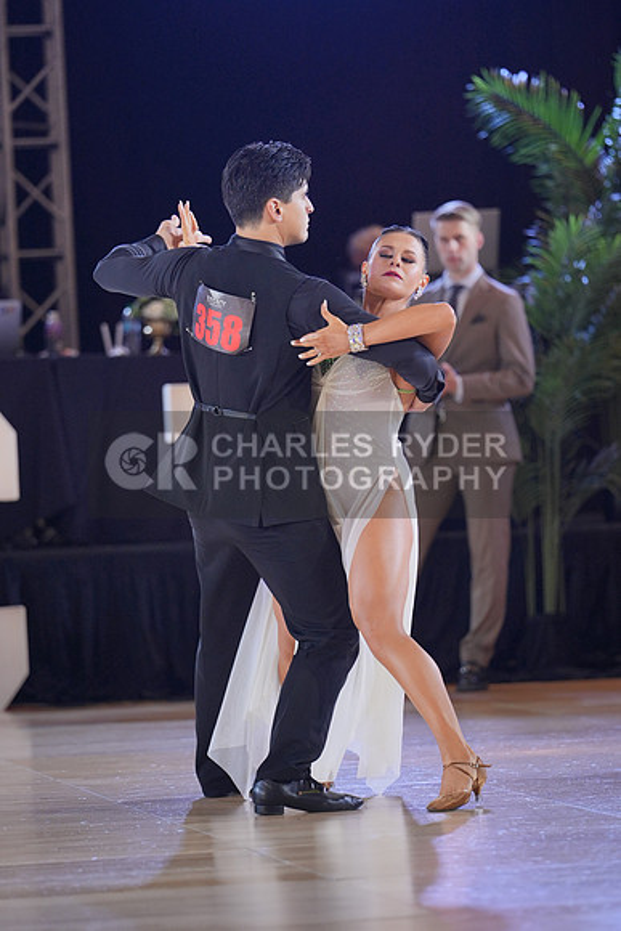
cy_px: 466
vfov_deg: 10.2
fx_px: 5197
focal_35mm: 201
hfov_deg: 6.8
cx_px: 310
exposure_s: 1/500
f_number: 2
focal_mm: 134
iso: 800
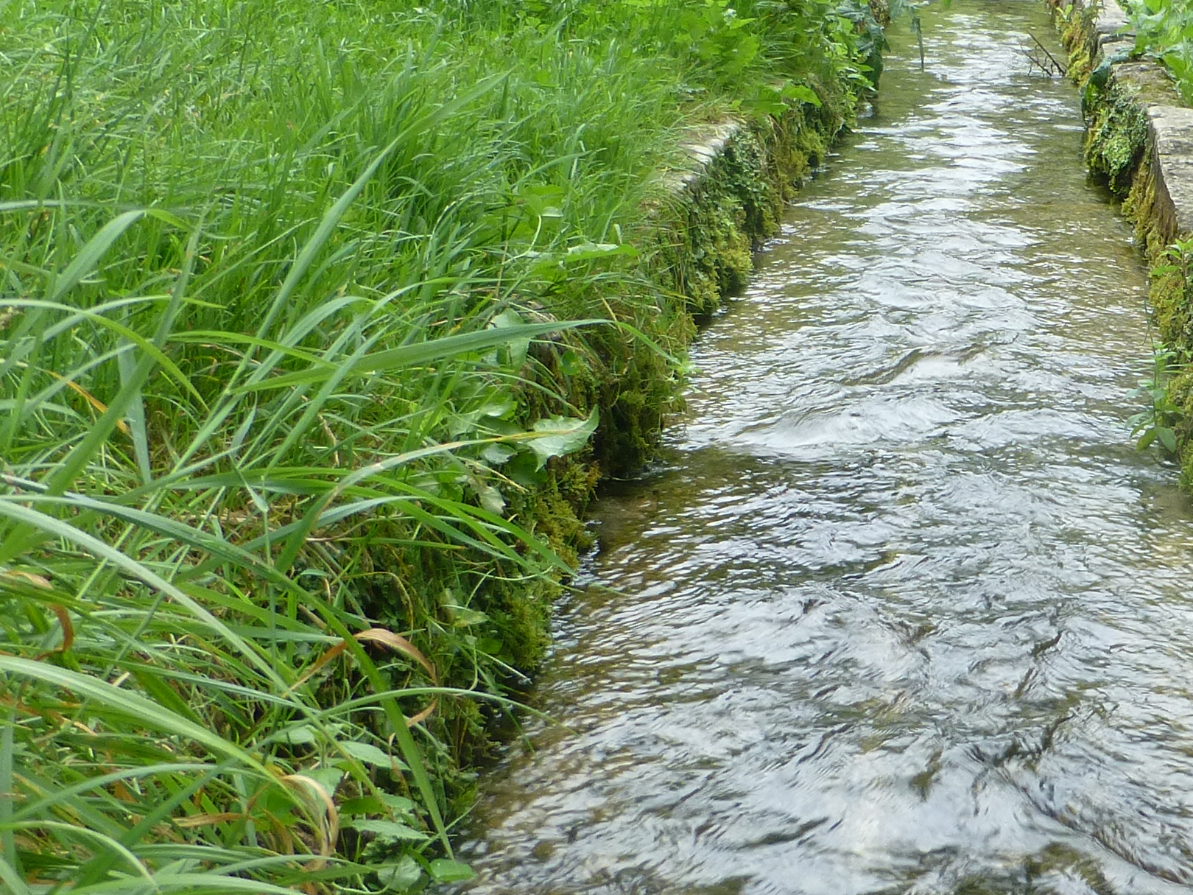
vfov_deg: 22.9
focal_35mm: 64
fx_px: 2206
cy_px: 465
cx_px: 1059
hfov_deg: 29.1
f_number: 3.3
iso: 100
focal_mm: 4.3
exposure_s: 1/80
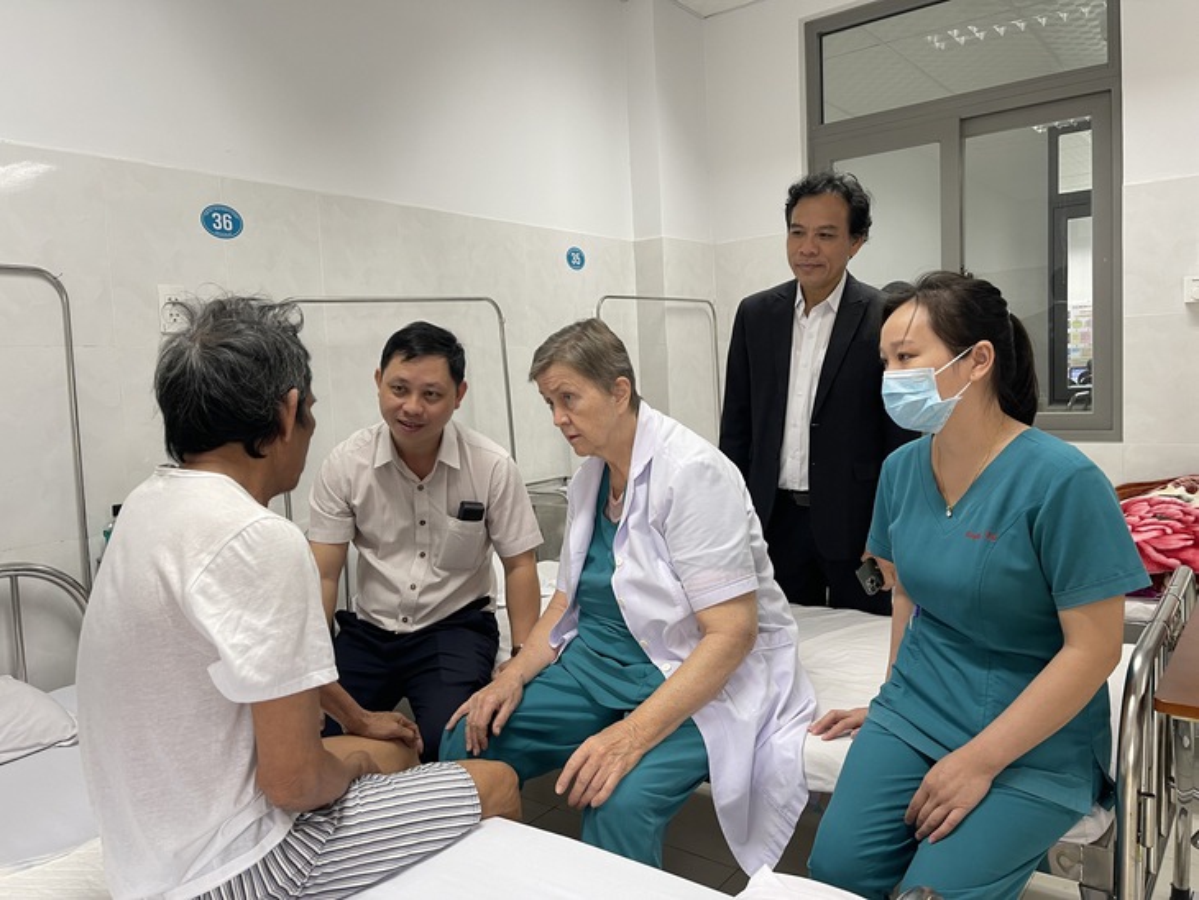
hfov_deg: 67.3
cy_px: 450
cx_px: 600
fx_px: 901
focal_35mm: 26
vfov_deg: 53.1
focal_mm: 5.1
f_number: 1.6
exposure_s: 1/50
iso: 64
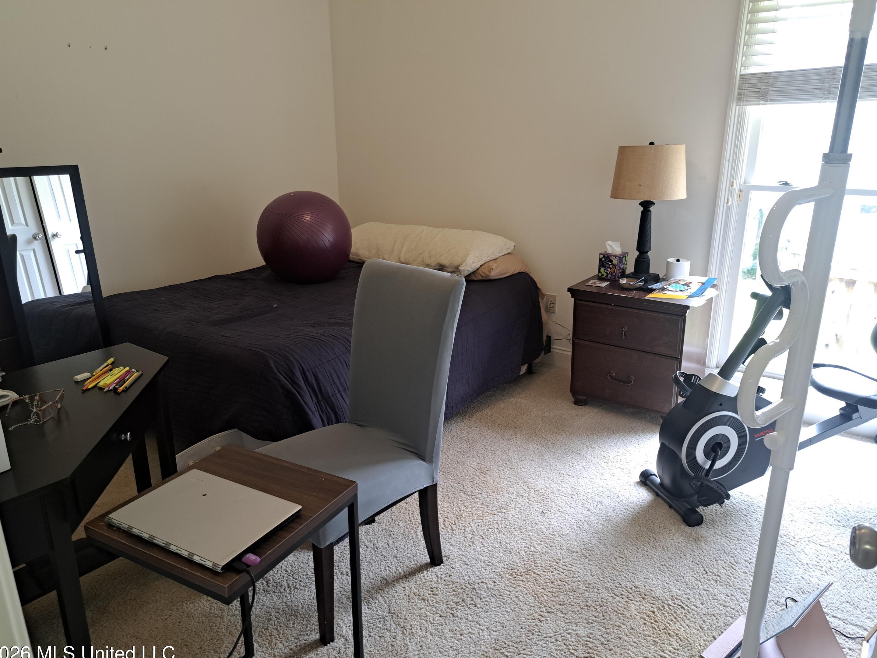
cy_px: 342
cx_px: 429
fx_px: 633
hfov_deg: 69.4
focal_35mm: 25
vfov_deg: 54.9
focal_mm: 5.23
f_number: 1.8
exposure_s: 1/60
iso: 100
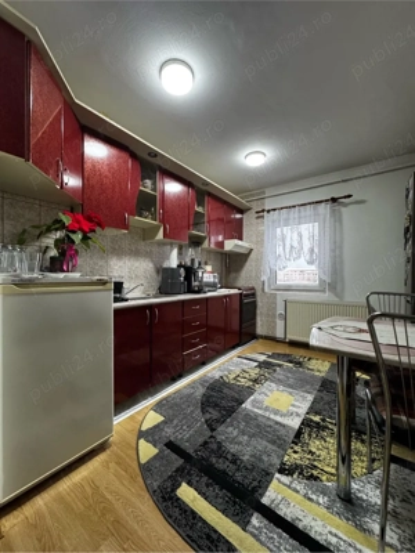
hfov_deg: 85.7
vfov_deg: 102.1
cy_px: 276
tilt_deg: +0.0
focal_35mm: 14
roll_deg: +0.5
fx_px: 224
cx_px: 208
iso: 320
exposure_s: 1/75
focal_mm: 2.22
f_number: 2.2
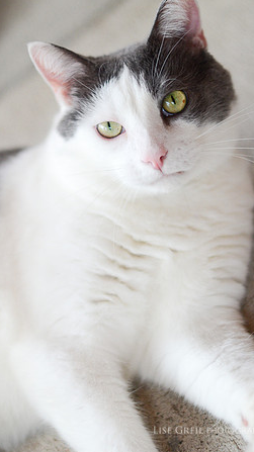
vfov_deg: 26.9
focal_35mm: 79
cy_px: 225
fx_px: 947
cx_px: 133
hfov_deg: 15.3
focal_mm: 50
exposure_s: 1/2000
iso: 800
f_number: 1.8
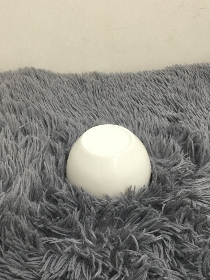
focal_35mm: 41
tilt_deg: -40.6
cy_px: 175
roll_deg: +1.5
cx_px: 104
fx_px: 332
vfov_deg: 45.4
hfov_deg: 35.1
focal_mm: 3.3
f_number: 2.4
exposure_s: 1/33
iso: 125
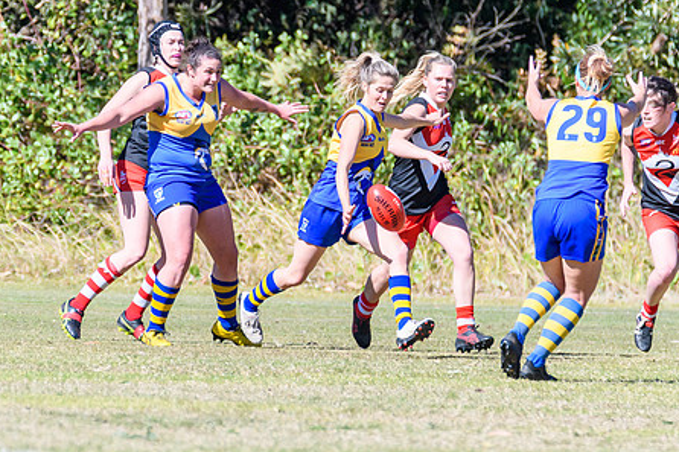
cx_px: 306
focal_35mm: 1092
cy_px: 228
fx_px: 20588
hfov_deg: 1.9
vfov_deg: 1.3
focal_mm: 460
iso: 800
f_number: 8
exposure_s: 1/4000
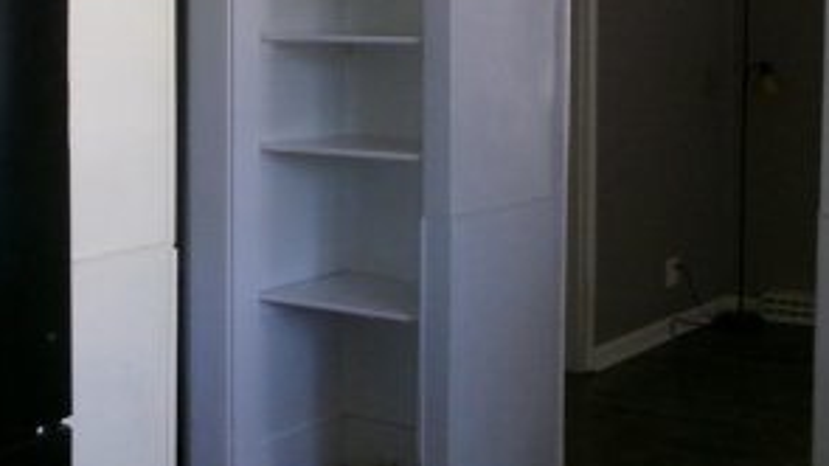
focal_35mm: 69
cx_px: 344
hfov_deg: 30.5
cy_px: 87
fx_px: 1517
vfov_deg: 17.3
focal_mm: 5.1
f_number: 3.9
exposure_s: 1/34
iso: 250
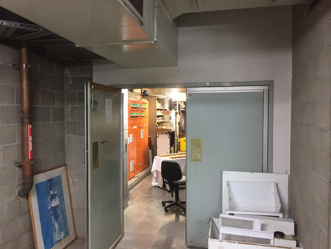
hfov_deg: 61.7
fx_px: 277
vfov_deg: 48.2
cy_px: 124
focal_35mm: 29
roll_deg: -0.6
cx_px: 166
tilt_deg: -1.8
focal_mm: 4.15
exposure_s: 1/33
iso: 250
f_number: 2.2
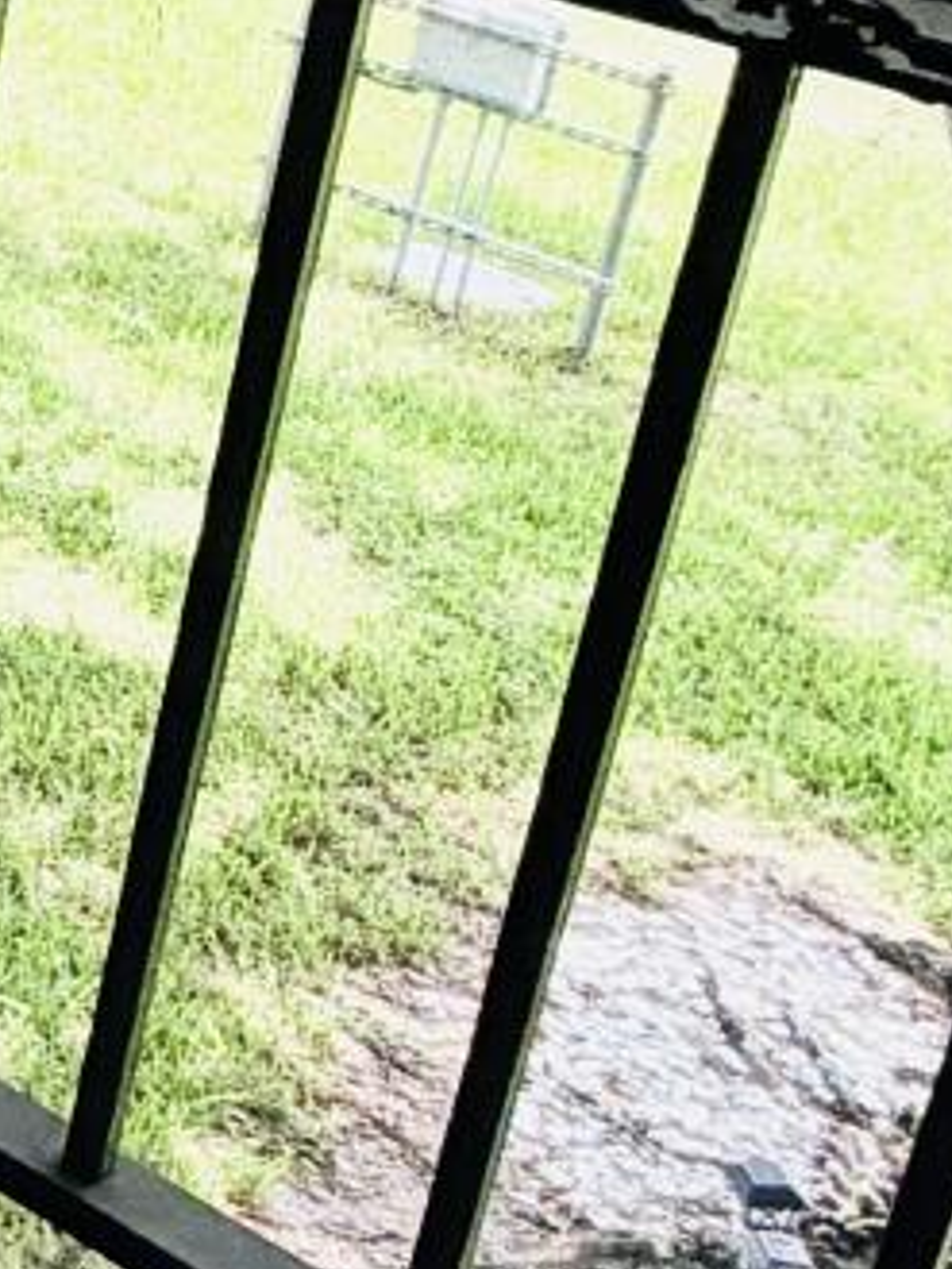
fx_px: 3115
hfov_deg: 11.2
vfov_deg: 21.9
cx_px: -1873
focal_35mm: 85
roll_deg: +1.7
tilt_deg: -20.7
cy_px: -96
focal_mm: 2.22
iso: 50
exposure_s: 1/150
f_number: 2.2
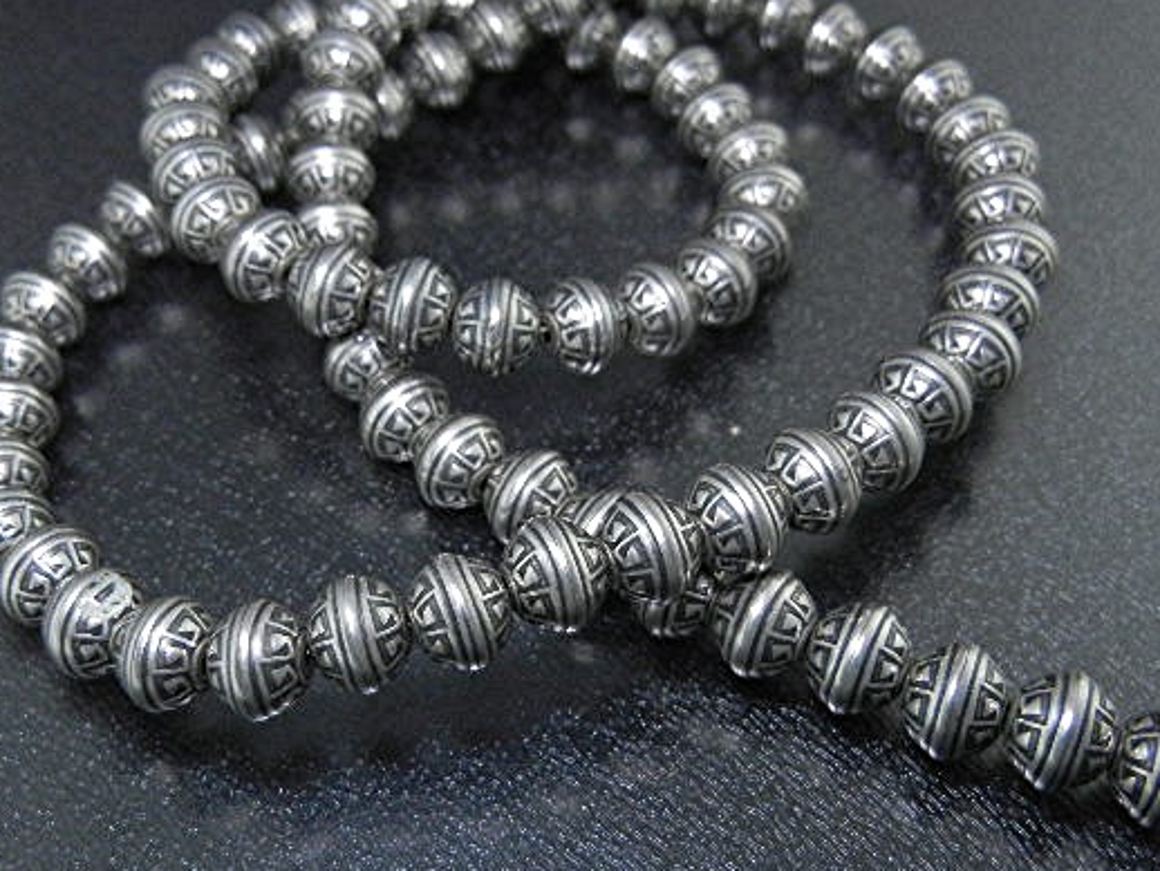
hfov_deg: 44.6
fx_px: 1408
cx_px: 486
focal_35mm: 42
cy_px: 428
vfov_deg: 34.4
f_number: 7.2
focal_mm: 6.2
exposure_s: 1/30
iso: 729
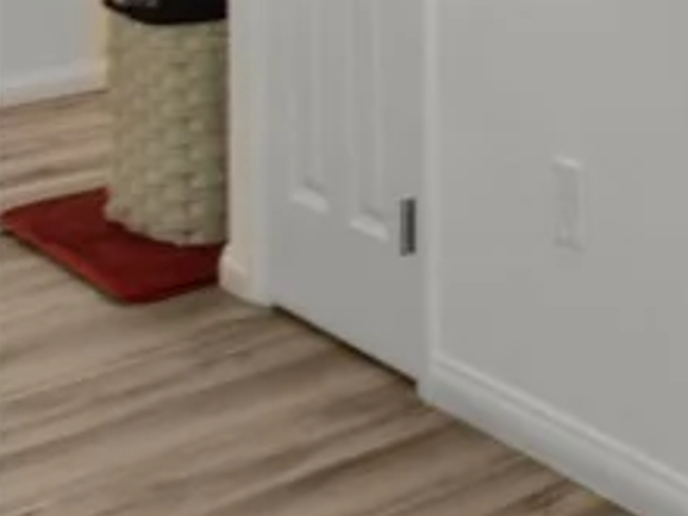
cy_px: -302
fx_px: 1332
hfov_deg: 15.9
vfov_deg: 18.8
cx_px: 1595
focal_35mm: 67
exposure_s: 1/6
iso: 400
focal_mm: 10
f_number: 8
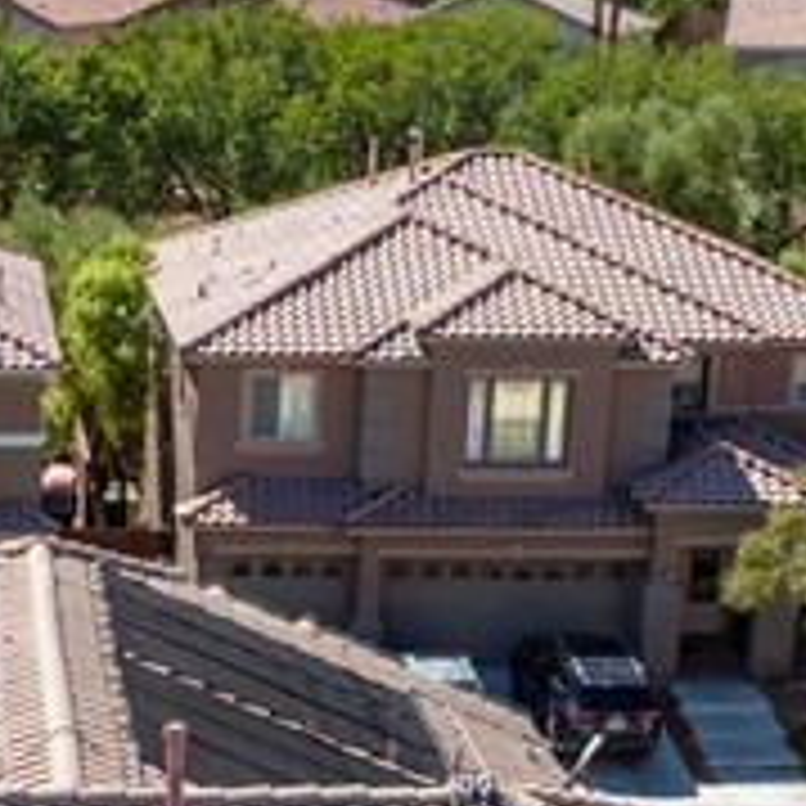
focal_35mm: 121
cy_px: 1265
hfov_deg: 14.1
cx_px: -54
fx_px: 3187
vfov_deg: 13.5
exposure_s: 1/400
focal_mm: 12.29
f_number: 2.8
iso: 150
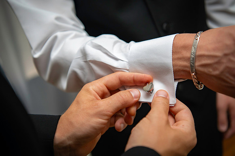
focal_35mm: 50
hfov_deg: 39.6
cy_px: 78
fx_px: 326
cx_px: 118
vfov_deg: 27.0
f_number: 2.8
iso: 800
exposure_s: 1/125
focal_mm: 50
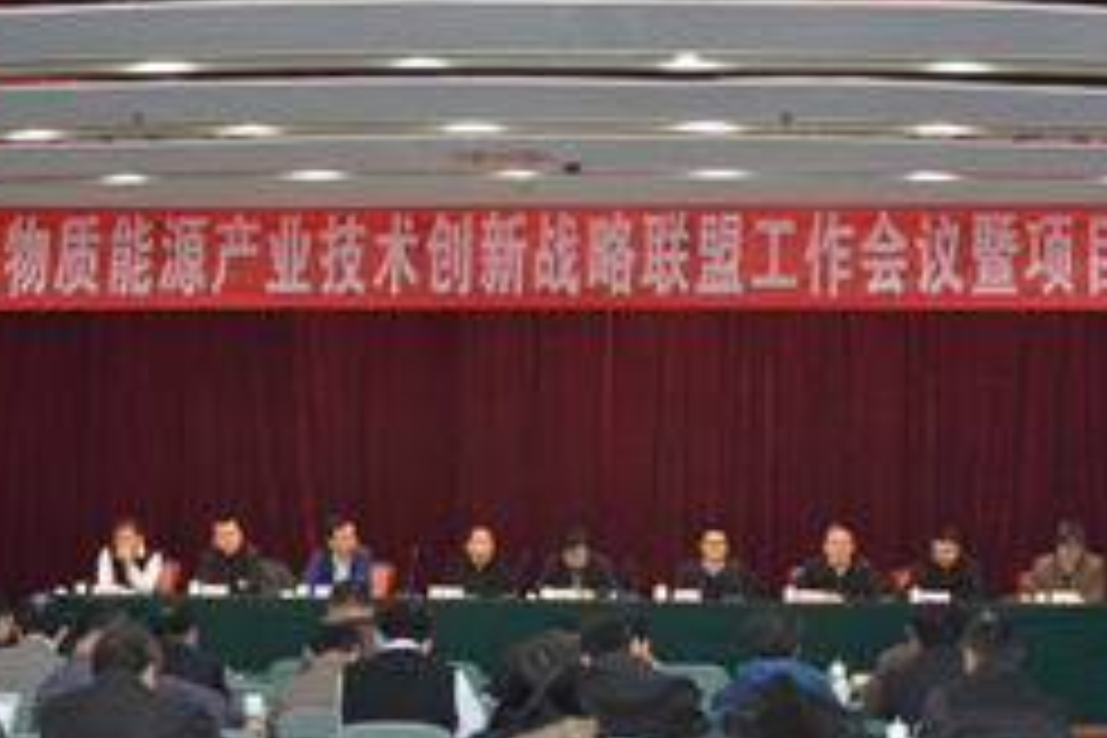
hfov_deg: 25.7
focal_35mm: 79
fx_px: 2429
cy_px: 452
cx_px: 626
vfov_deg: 17.3
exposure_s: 1/60
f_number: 4
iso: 800
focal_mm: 26
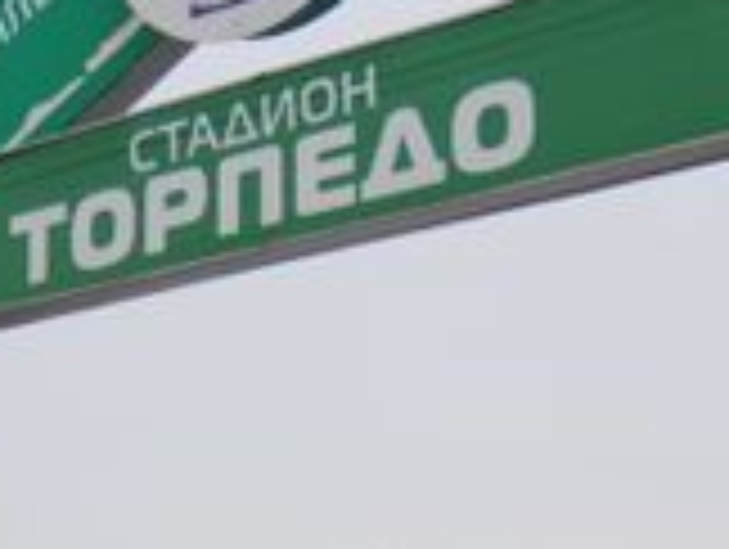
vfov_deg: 12.1
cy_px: 688
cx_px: 137
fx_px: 2531
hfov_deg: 16.3
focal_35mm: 120
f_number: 2.8
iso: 500
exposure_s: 1/2500
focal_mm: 29
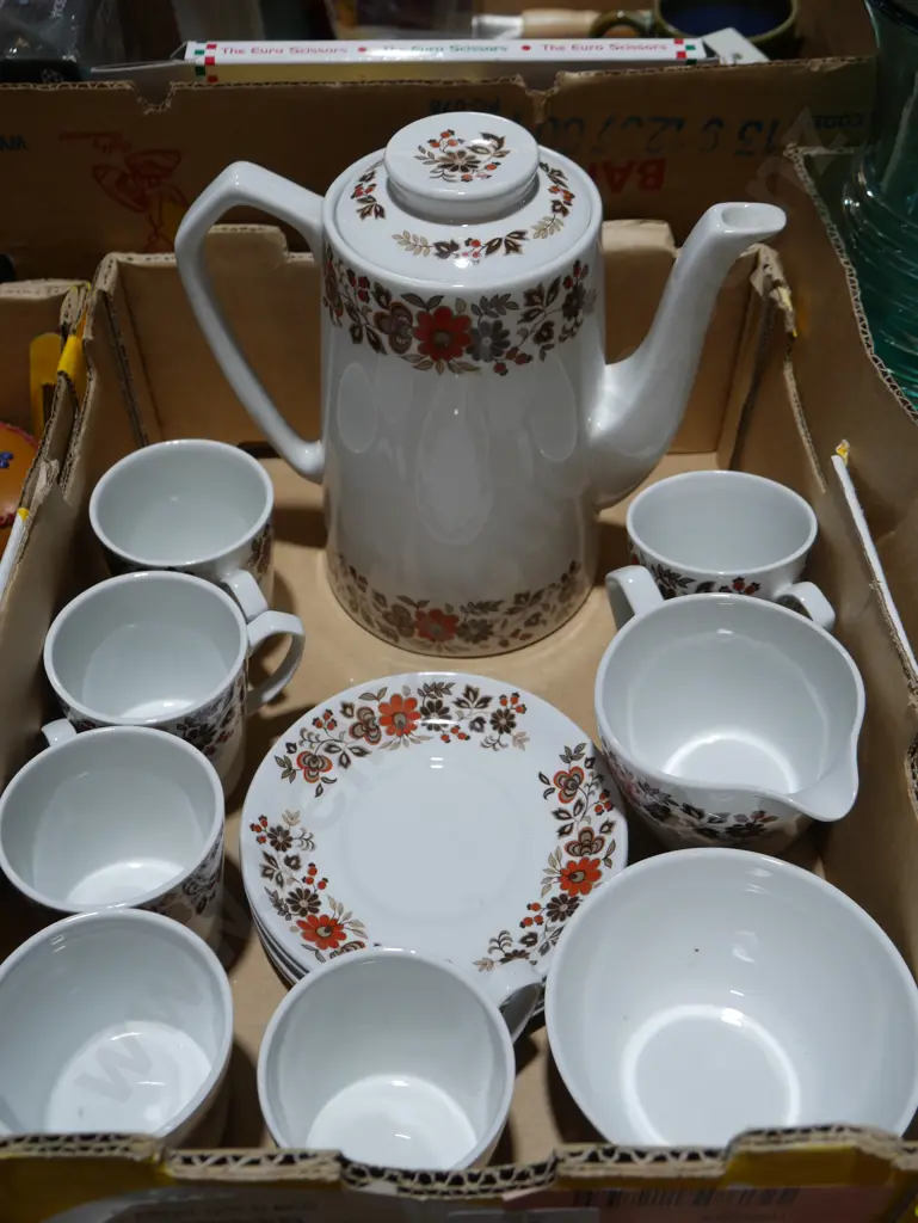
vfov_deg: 53.9
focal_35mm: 34
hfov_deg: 41.8
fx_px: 1201
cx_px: 459
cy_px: 612
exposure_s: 1/125
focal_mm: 17
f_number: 4.5
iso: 200
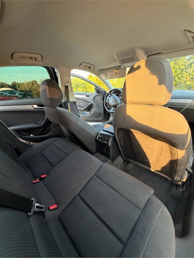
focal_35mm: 14
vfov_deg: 102.1
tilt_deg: -20.7
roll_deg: +4.1
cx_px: 97
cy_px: 129
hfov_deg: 85.7
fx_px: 105
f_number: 2.2
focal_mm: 2.22
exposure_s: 1/78
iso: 320
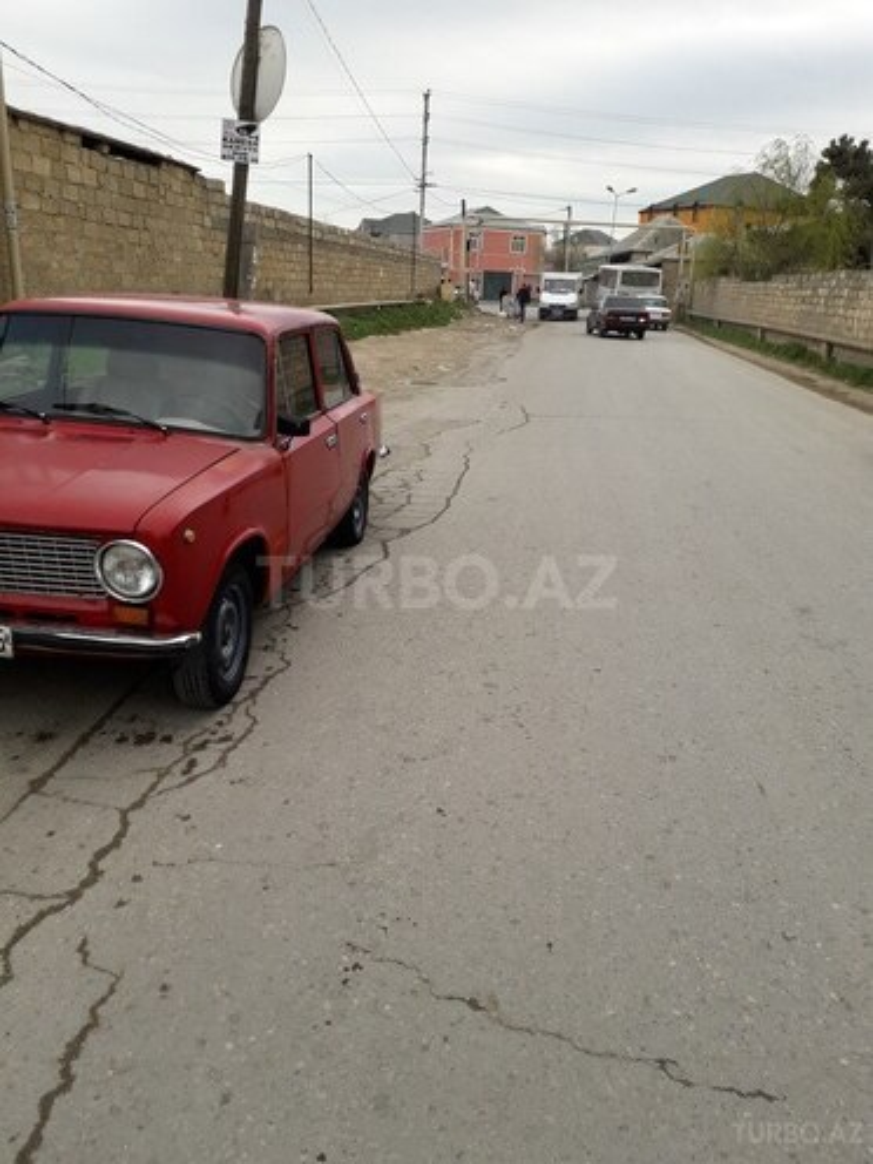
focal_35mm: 27
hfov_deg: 51.4
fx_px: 908
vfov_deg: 65.3
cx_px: 436
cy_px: 582
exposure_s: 1/286
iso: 40
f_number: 1.9
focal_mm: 3.6
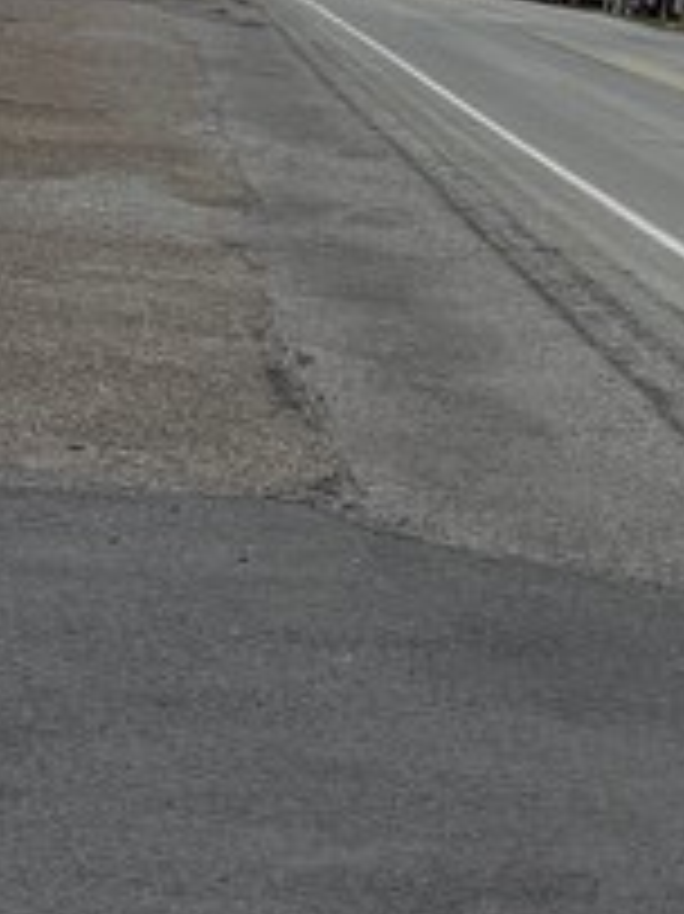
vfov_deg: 15.7
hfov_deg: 10.8
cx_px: 1494
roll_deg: -7.9
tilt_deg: +1.2
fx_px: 3191
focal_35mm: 121
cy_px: -176
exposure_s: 1/9091
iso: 80
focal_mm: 6.76
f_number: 1.78
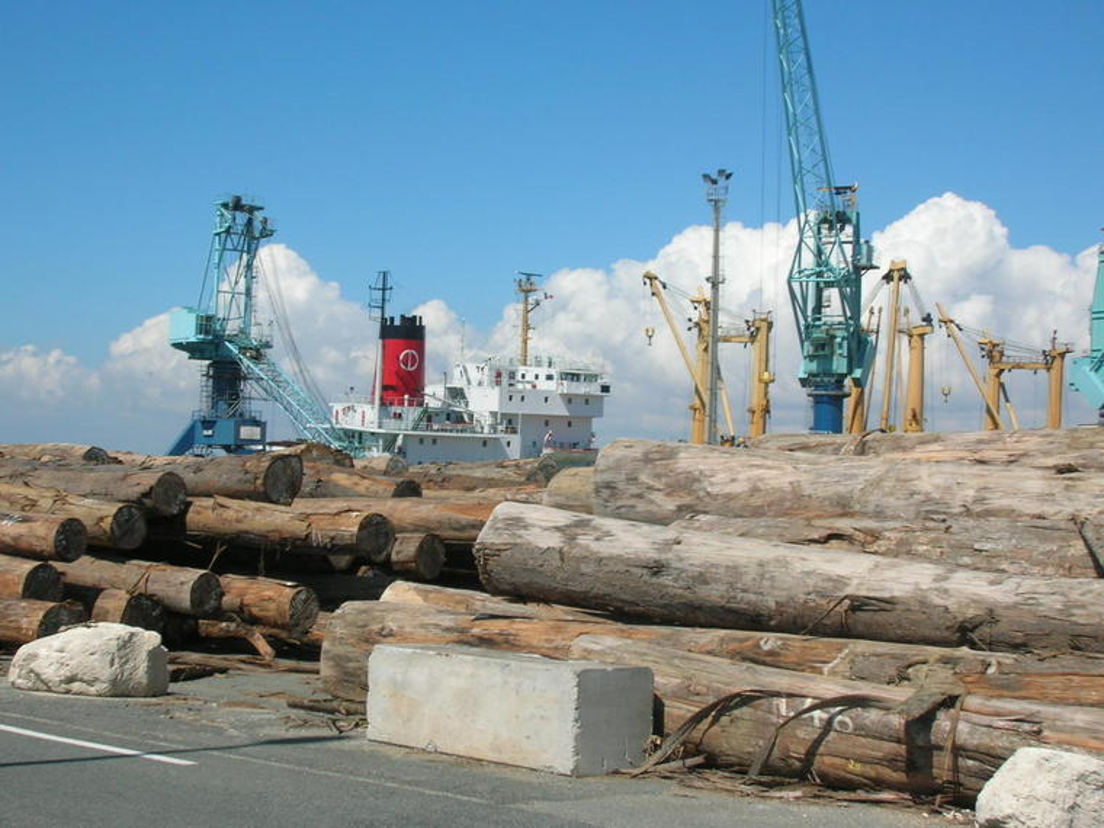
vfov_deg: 25.2
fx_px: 1850
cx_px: 552
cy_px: 414
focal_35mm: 58
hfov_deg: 33.2
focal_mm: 9.7
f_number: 5.9
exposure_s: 1/424
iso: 50
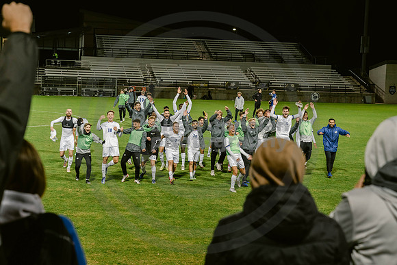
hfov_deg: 28.8
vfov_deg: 19.5
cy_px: 132
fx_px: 772
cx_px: 198
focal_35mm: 70
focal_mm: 70
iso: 2000
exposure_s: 1/160
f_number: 5
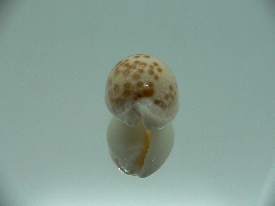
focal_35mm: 35
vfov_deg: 40.7
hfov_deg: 52.6
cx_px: 138
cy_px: 103
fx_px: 278
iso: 80
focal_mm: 4.6
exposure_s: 1/60
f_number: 2.8
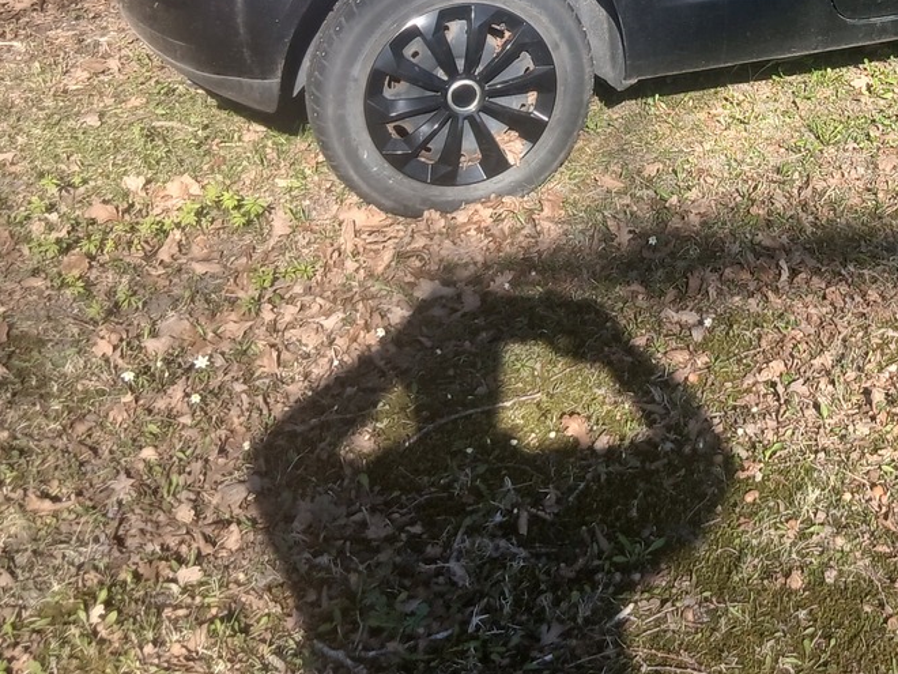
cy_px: -69
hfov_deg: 29.0
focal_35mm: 63
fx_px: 1634
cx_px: 868
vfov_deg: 22.0
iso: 20
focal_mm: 3.98
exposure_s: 1/201
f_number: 1.8
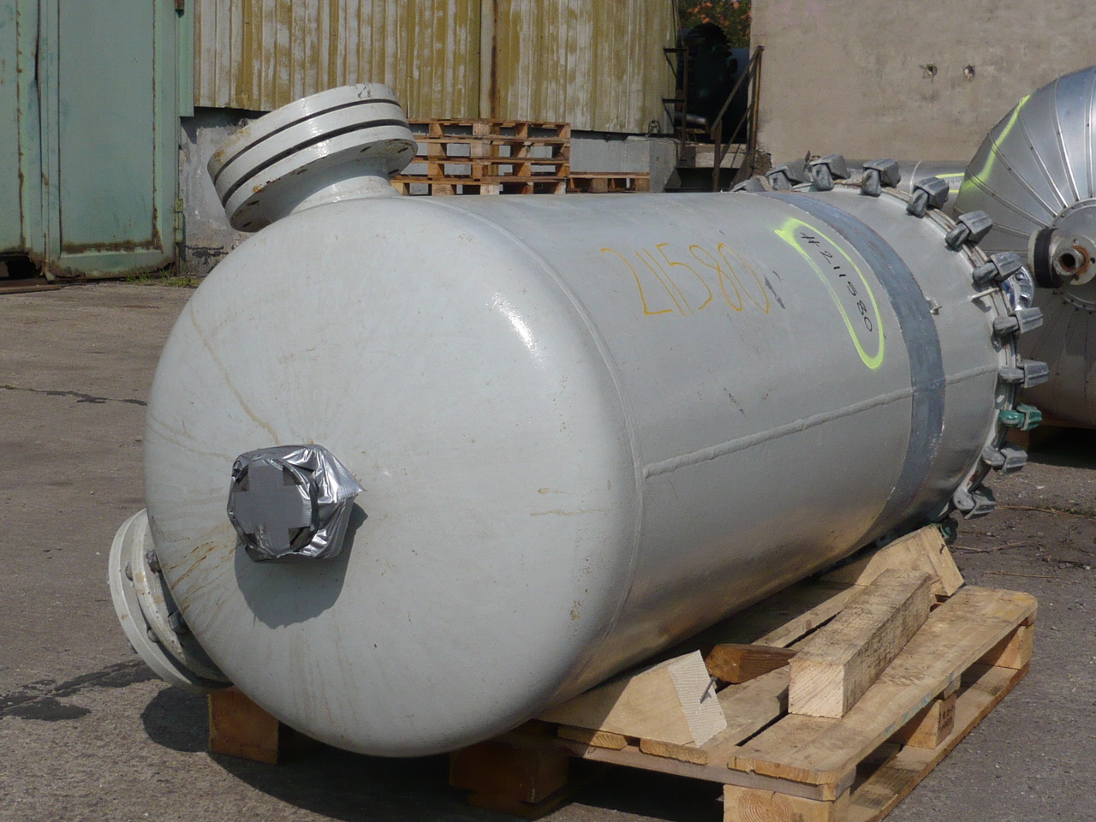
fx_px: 1900
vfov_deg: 24.4
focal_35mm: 60
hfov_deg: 32.2
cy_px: 411
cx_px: 548
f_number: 9
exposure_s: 1/320
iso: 100
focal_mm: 6.6
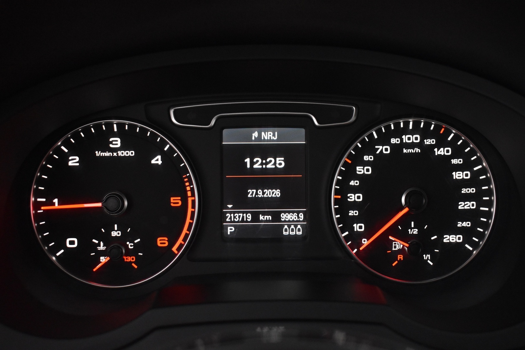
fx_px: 569
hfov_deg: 49.6
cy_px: 175
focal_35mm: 39
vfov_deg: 34.2
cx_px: 262
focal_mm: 26
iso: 3200
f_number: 4
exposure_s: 1/40
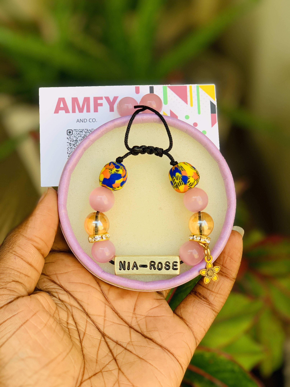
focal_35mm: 52
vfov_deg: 36.8
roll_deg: -1.1
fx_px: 581
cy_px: 194
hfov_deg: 28.0
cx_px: 145
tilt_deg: -29.0
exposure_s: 1/122
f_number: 2.4
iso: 20
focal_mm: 6
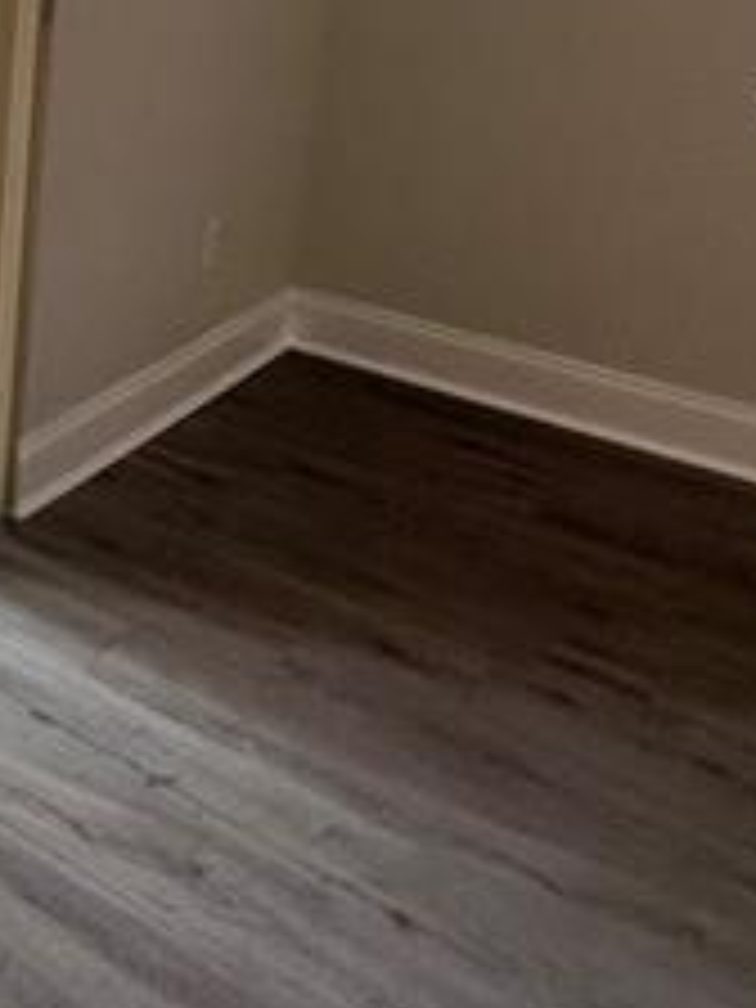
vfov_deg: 37.1
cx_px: -338
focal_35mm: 48
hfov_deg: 24.5
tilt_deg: -6.8
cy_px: 104
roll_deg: -1.1
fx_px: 1398
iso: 64
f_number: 2.2
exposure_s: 1/120
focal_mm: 2.22
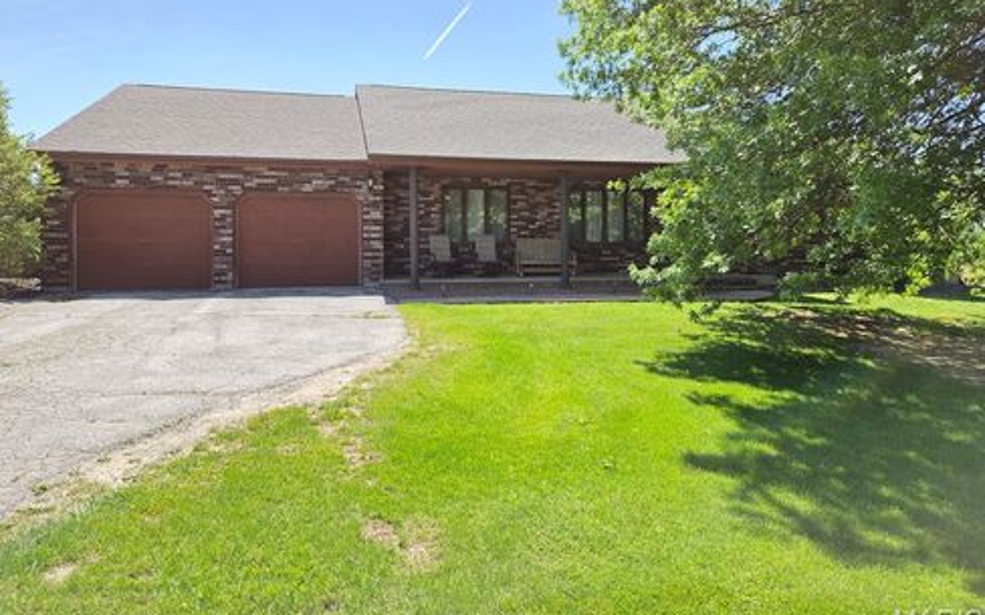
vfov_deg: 49.1
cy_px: 263
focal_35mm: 25
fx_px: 671
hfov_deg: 72.5
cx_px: 488
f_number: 1.8
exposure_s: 1/1920
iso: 80
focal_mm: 5.4
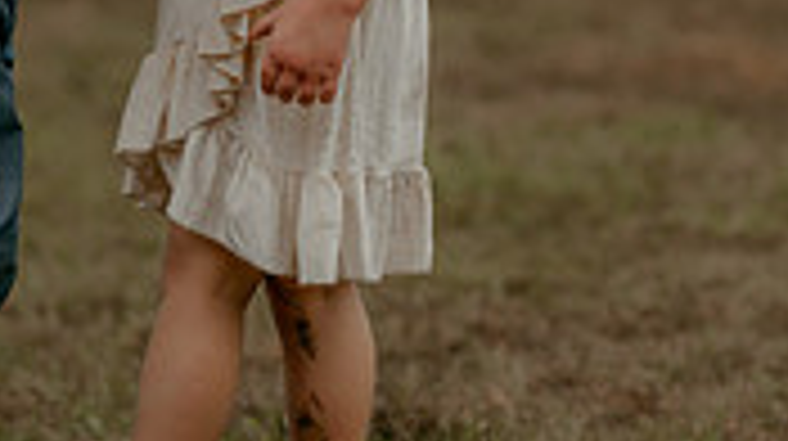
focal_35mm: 295
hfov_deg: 7.3
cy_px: -189
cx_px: 365
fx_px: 6157
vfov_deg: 4.1
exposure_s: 1/250
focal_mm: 85
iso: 400
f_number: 1.8
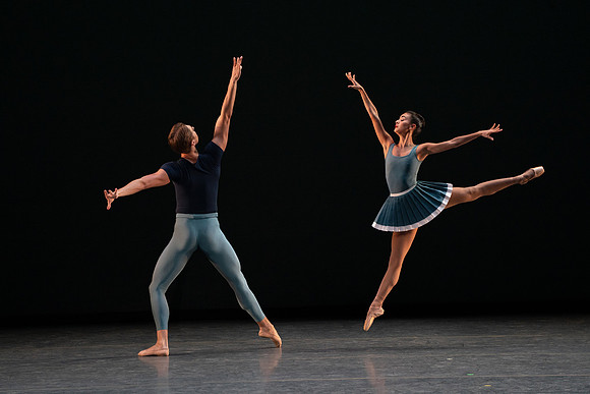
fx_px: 5459
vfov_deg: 4.1
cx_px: 295
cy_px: 197
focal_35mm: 333
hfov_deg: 6.2
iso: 5000
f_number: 8
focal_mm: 333
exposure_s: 1/400
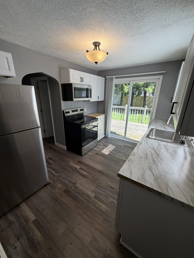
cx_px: 97
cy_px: 129
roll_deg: -1.4
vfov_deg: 102.1
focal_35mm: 14
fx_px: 105
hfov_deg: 85.7
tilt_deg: -18.9
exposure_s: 1/120
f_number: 2.2
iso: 100
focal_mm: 2.22
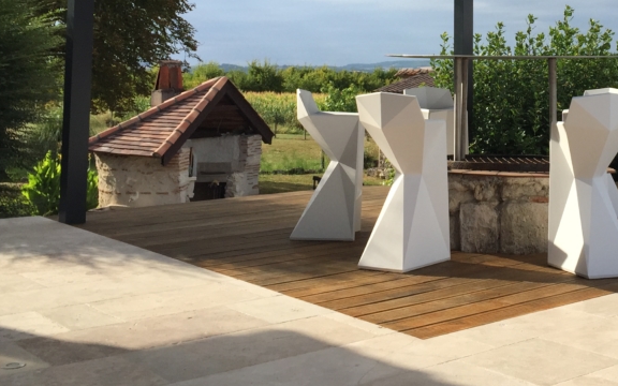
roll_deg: -1.1
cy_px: 3
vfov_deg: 22.7
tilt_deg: +2.7
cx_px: 479
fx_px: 926
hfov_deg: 35.9
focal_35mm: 55
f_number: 2.2
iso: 32
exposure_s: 1/1647
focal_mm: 4.15
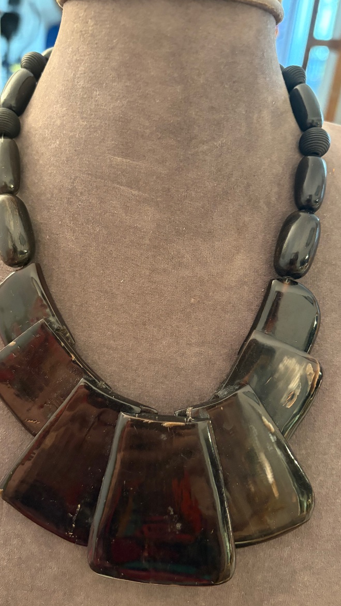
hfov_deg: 40.2
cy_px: 305
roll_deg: -6.5
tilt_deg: -26.6
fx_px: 466
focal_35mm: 29
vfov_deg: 66.1
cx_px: 167
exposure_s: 1/25
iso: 500
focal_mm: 5.96
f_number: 1.6
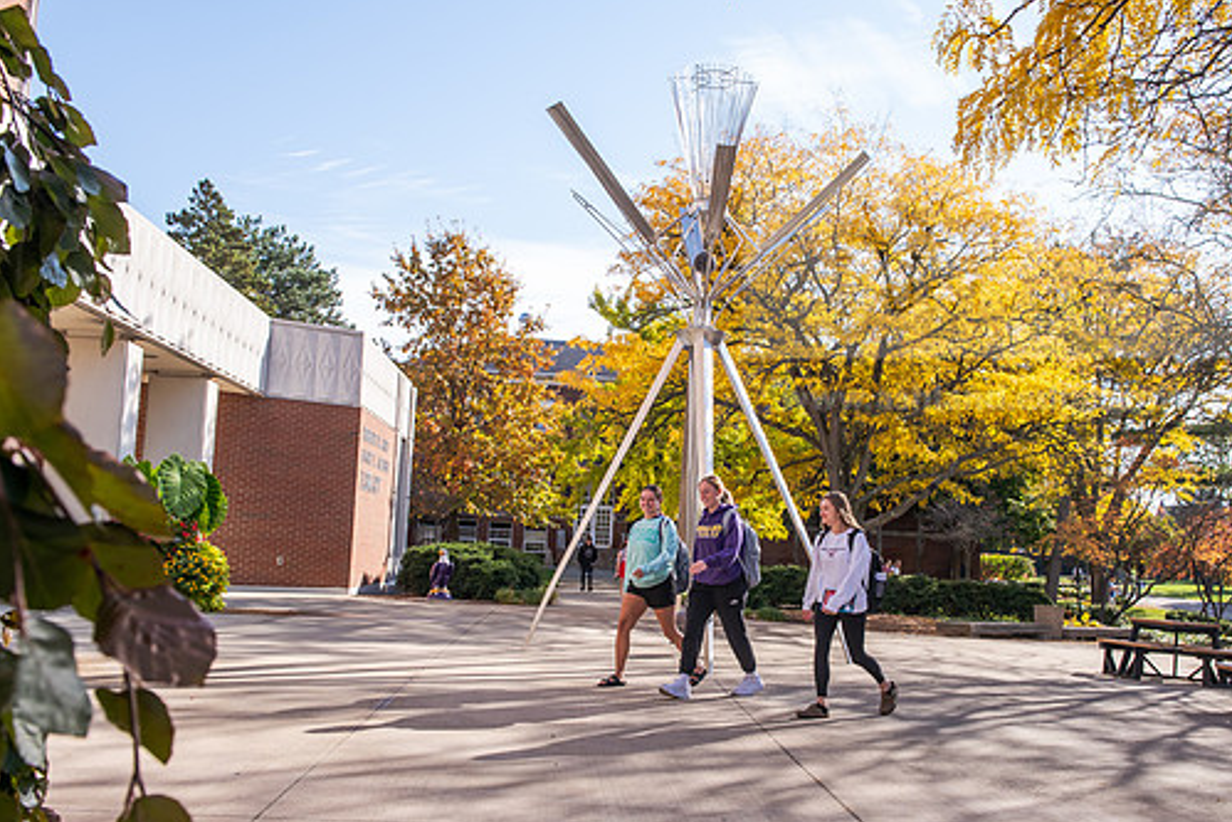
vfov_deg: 36.9
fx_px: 1232
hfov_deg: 53.1
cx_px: 669
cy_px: 450
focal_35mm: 36
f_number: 8
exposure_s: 1/320
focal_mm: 31
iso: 320
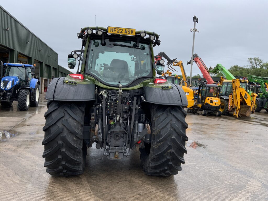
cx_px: 134
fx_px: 225
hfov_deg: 61.7
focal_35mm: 29
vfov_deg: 48.2
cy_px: 100
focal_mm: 3
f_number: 1.8
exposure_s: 1/898
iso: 16
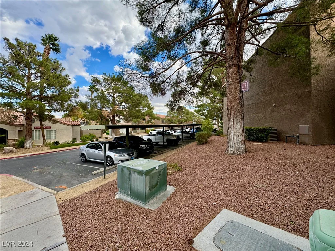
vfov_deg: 85.7
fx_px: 135
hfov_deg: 102.1
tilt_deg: -0.7
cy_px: 126
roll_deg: +0.4
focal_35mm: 14
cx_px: 168
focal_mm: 2.22
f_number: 2.2
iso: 40
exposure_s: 1/352
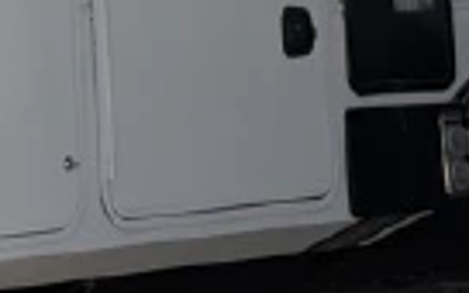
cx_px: -510
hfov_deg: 12.2
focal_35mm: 150
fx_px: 1917
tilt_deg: +13.5
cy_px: -579
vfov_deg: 7.7
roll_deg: -0.4
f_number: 1.78
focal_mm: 6.76
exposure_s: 1/2525
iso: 80
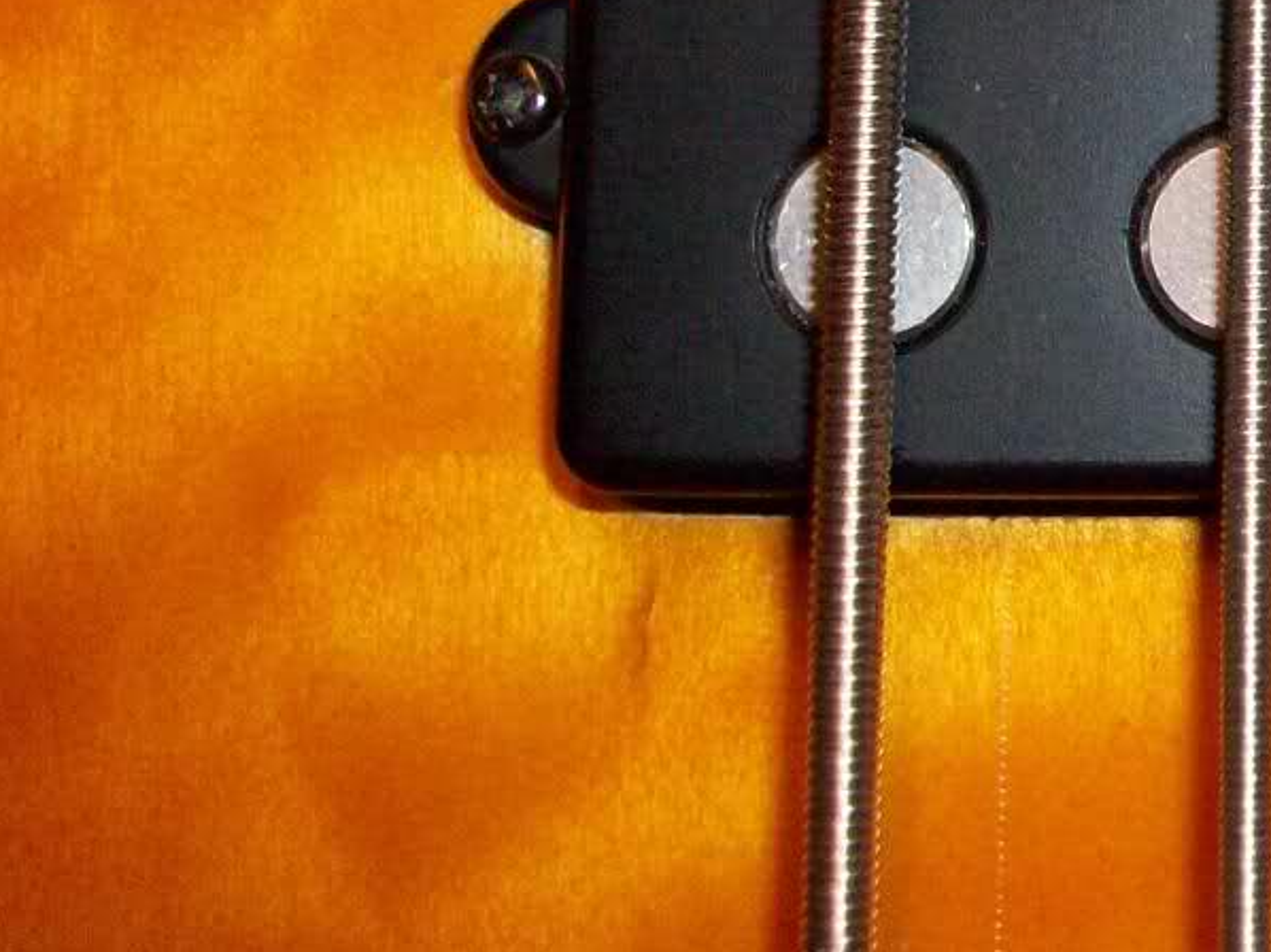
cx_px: 1658
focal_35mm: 91
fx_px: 3340
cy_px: -280
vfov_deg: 15.5
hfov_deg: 19.8
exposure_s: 1/60
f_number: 2.8
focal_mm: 5.7
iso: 160
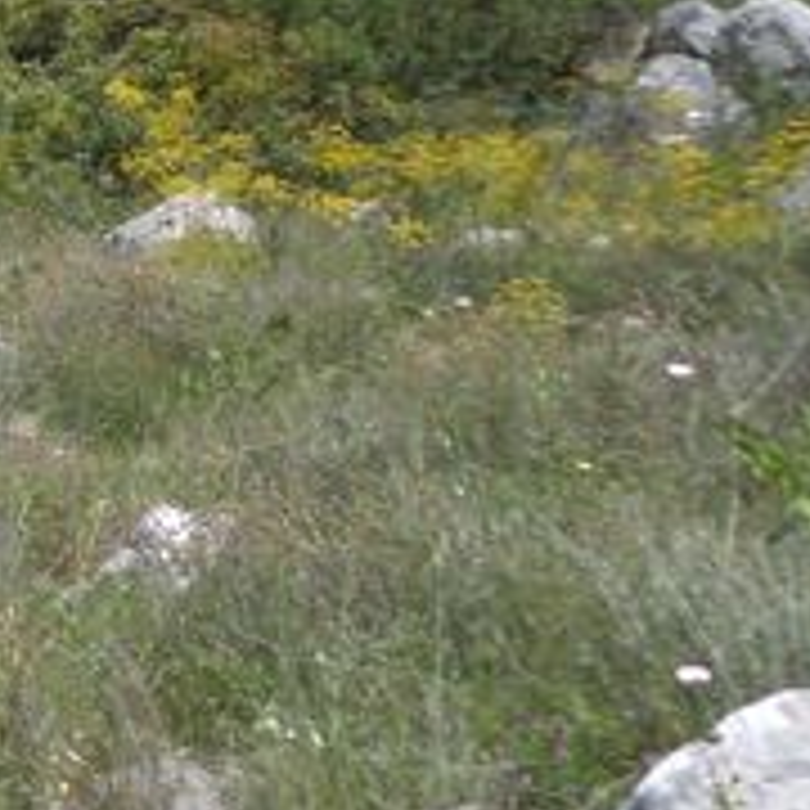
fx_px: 2197
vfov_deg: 20.5
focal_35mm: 83
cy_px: 99
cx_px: -655
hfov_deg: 17.1
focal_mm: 4.3
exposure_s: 1/1000
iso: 80
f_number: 3.1
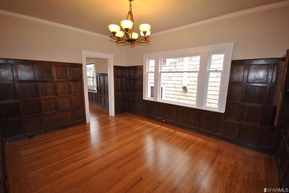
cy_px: 96
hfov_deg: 100.3
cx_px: 144
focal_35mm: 15
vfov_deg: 77.4
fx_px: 121
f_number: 4
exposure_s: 1/60
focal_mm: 10
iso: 200
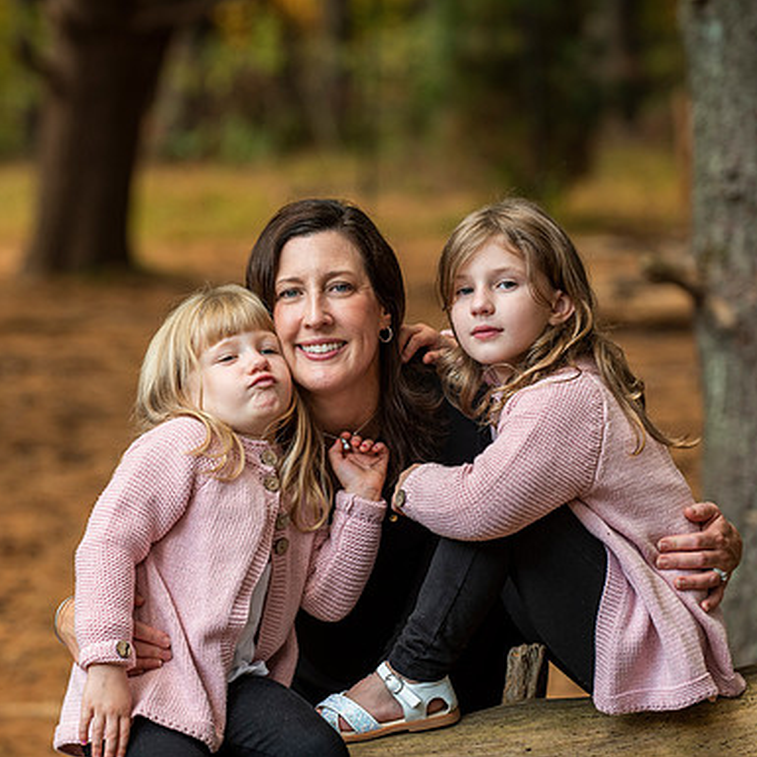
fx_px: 4280
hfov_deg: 10.1
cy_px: 378
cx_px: 271
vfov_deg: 10.1
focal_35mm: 173
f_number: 4
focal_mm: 135
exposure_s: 1/160
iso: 250
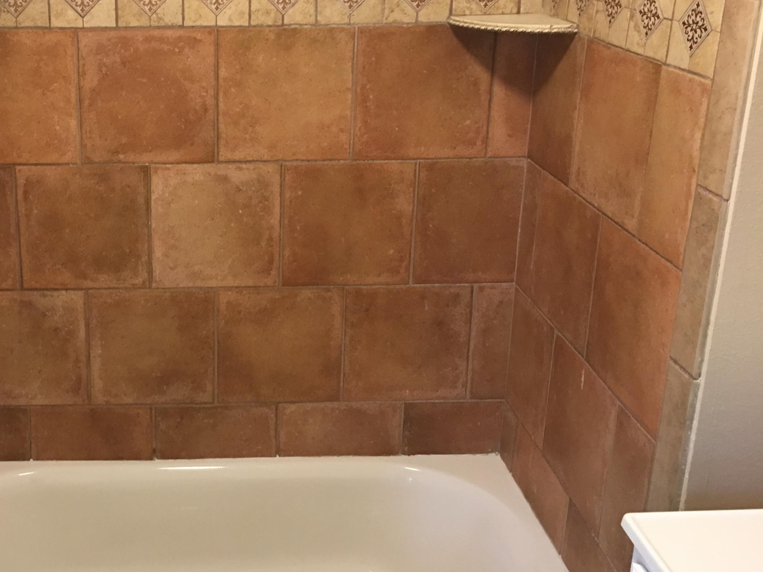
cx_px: 186
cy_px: 225
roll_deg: +0.7
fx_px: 970
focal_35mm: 44
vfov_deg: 32.8
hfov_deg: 41.6
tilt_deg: -17.1
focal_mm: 4.15
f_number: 2.2
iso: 64
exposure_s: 1/15
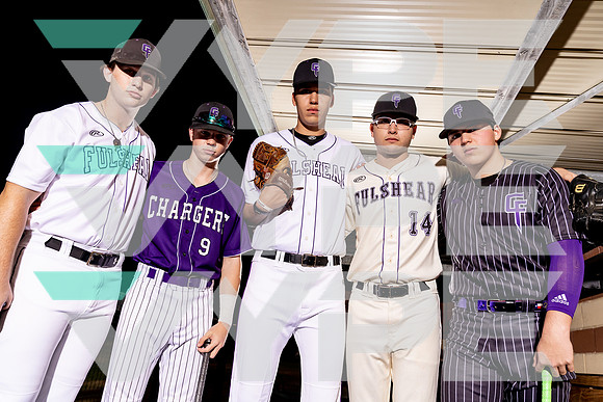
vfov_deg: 45.9
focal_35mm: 28
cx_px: 299
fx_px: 475
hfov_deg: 64.8
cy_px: 200
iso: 250
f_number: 5.6
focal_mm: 28
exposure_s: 1/250
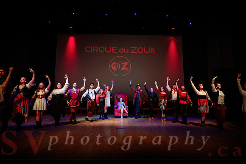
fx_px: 167
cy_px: 82
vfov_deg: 52.4
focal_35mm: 24
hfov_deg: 72.8
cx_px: 123
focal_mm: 24
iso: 2000
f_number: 4
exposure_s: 1/250
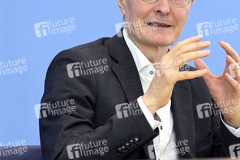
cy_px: 48
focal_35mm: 183
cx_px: 147
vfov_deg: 7.5
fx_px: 1219
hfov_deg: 11.2
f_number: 5
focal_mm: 120
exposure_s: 1/640
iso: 4000
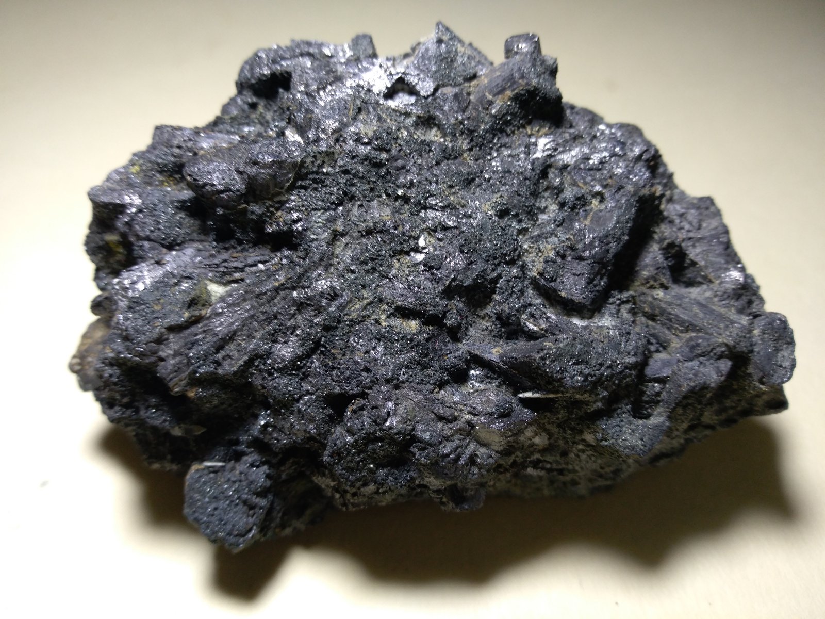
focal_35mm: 26
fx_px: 620
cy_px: 310
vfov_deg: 53.1
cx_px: 412
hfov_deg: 67.3
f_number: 2
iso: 133
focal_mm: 3.54
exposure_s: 1/33.3
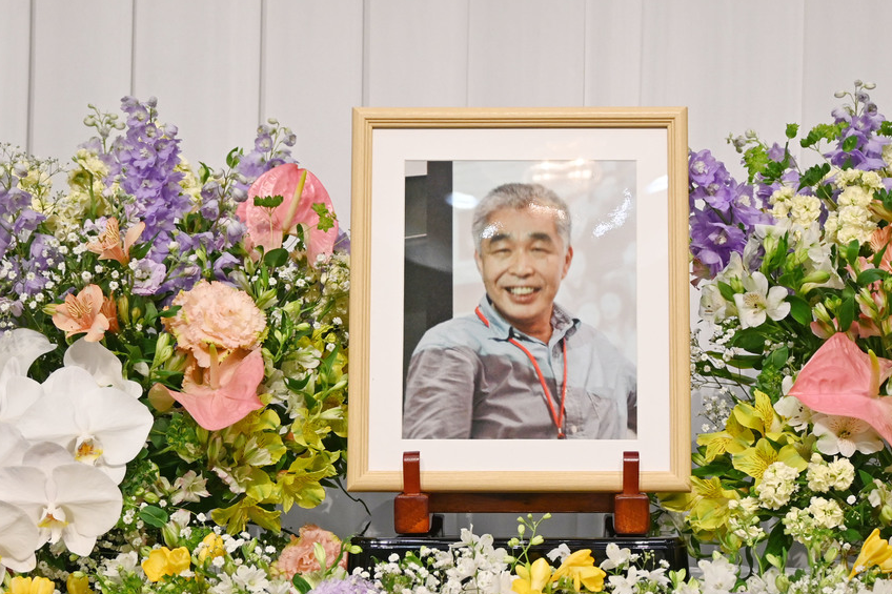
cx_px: 524
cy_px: 331
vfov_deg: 18.4
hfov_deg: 27.4
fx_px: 1829
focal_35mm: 74
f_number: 4.8
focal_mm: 29
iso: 1000
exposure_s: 1/125
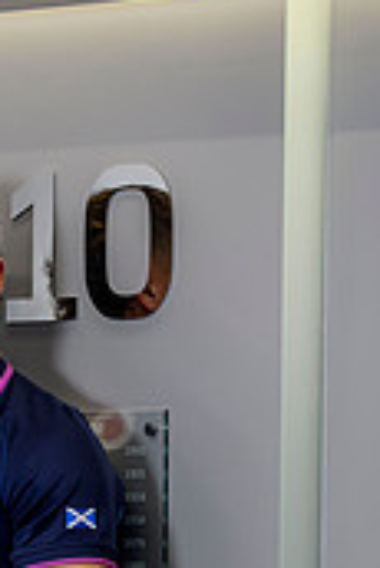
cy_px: 581
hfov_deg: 4.6
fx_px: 4709
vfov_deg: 6.9
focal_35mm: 298
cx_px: -394
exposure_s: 1/125
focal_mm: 77
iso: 2000
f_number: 3.5
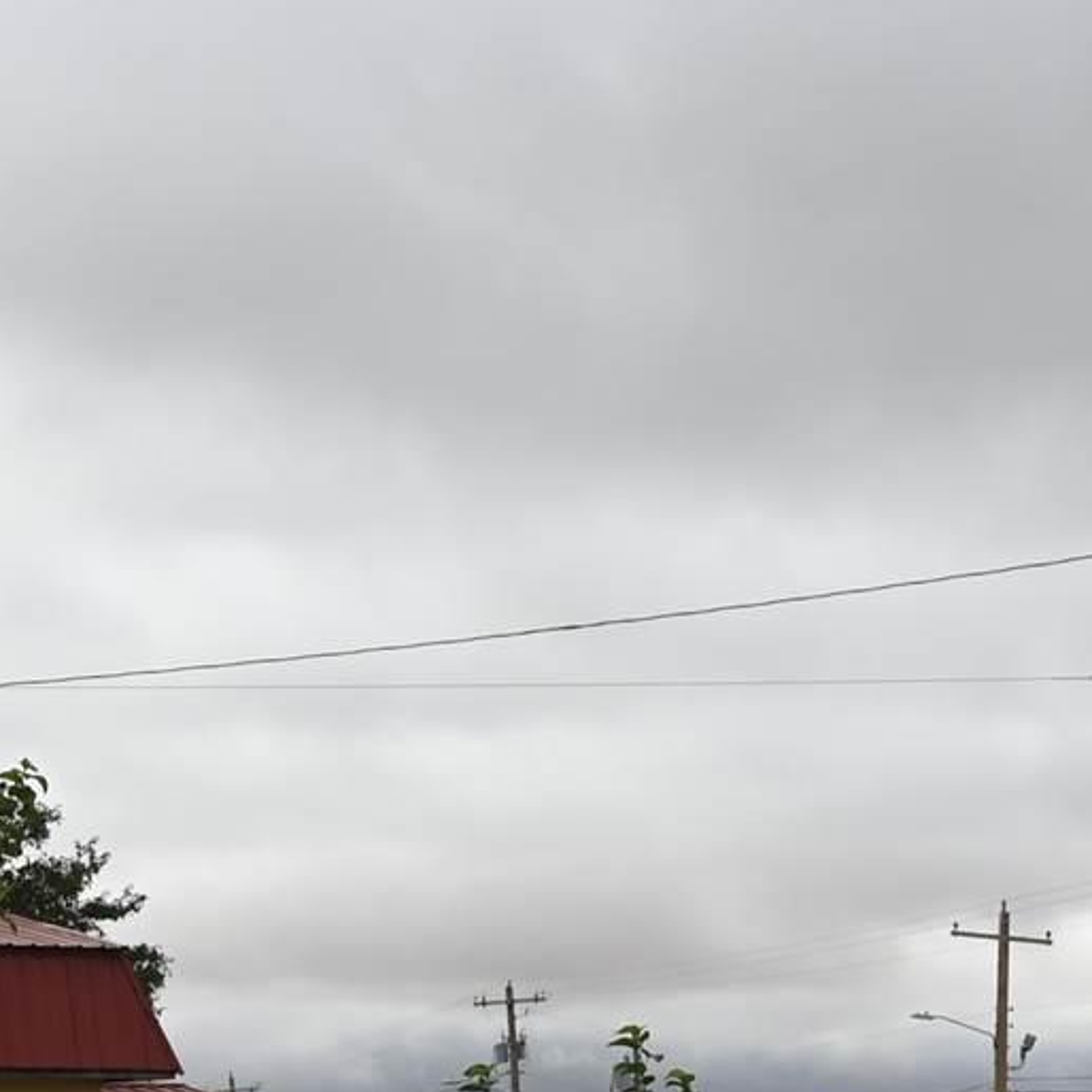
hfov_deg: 14.1
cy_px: 945
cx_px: -2
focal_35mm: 122
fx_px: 4354
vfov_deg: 14.2
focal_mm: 24
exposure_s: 1/400
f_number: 7.1
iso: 100
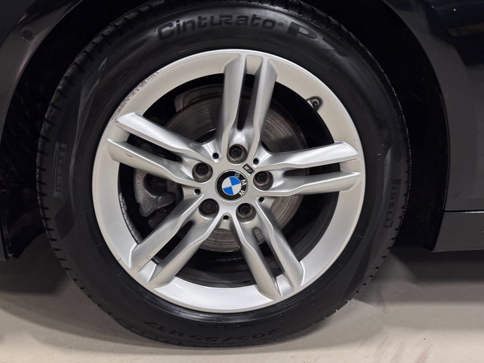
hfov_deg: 39.7
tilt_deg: -16.2
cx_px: 242
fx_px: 671
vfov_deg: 30.3
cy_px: 182
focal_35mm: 48
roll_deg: -2.9
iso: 400
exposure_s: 1/25
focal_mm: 6.76
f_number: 1.78
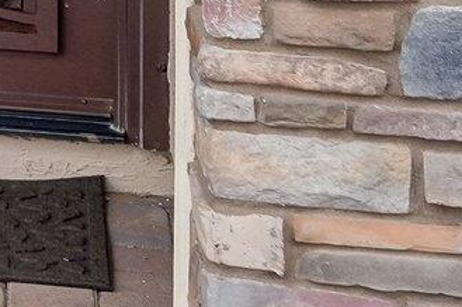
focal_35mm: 196
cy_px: -486
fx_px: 2515
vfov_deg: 6.6
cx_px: -837
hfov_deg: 8.9
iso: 400
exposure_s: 1/60
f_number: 8
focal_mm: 31.5
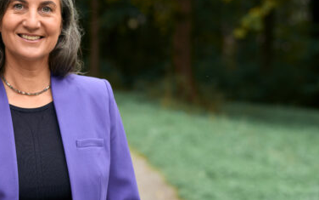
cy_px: 130
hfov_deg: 19.8
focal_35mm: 104
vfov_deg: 12.6
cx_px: 70
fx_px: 904
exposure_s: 1/400
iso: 100
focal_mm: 50
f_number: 2
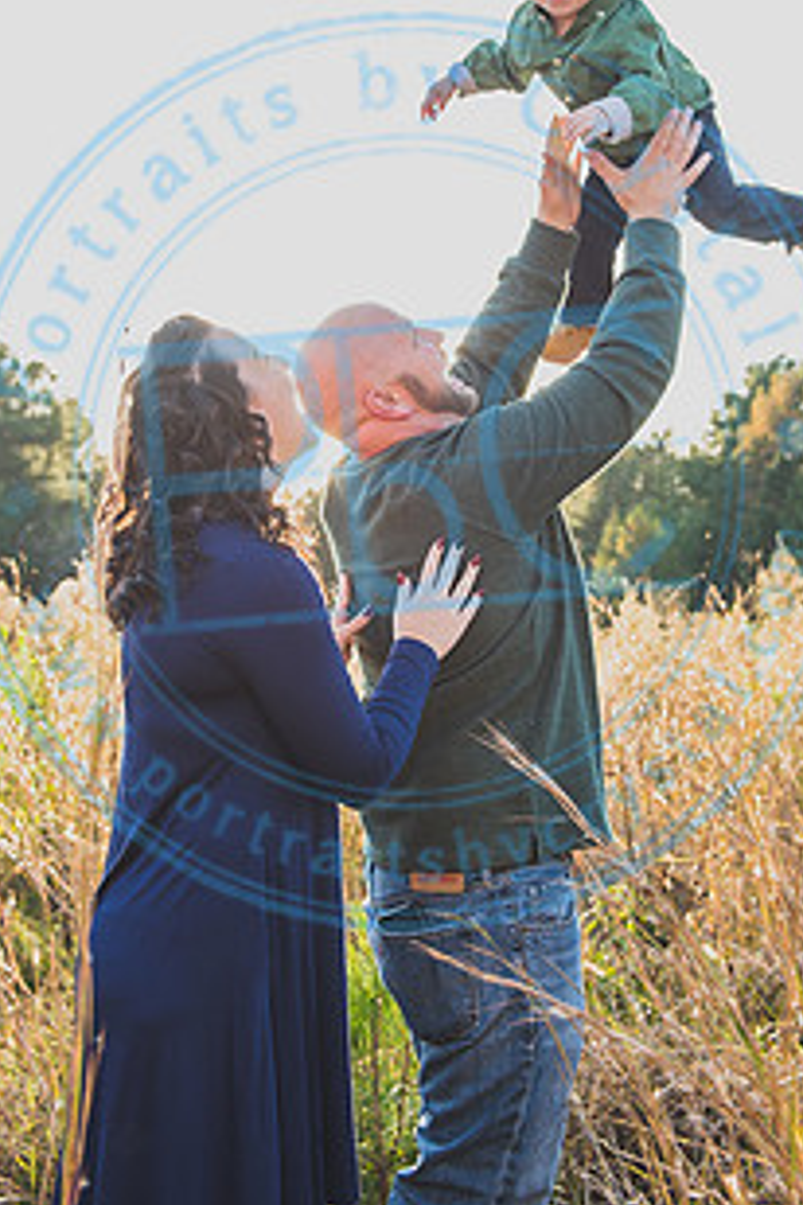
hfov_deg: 26.5
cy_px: 472
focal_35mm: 51
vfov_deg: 38.7
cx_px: 382
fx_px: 1706
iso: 200
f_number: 4
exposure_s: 1/200
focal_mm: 35
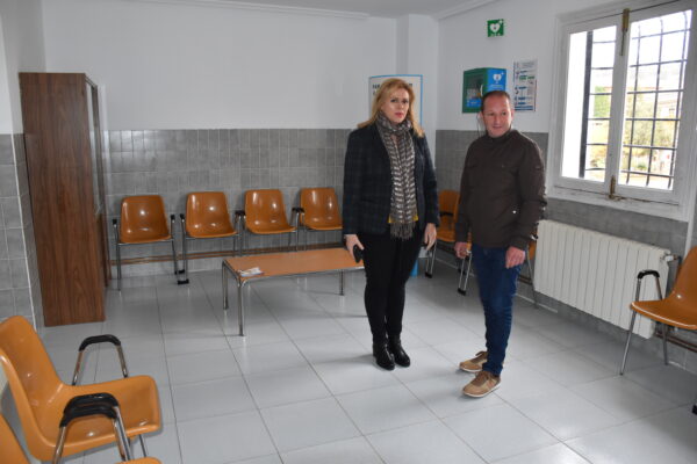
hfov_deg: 67.4
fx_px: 523
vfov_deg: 47.9
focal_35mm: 27
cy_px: 232
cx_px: 348
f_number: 4.5
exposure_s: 1/80
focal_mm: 18
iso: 800
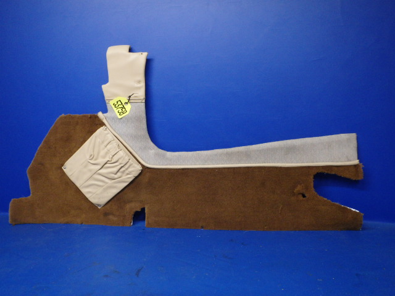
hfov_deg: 63.4
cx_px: 198
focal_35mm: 28
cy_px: 148
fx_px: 320
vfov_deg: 49.7
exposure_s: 1/30
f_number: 3.9
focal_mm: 5
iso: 500
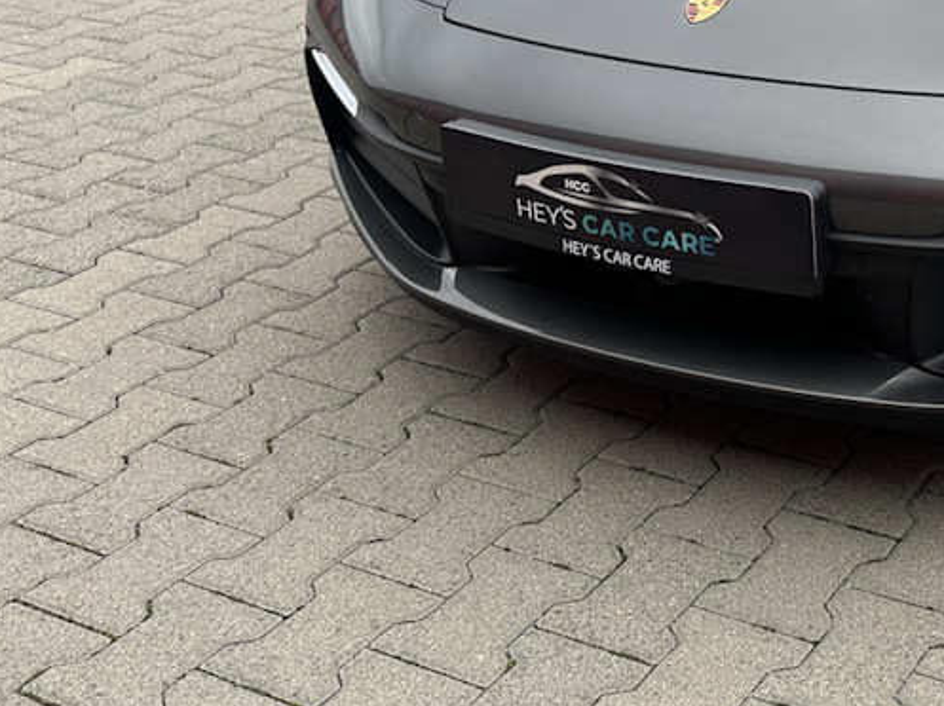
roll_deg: -0.3
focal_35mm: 58
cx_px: 1009
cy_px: -59
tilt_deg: -12.3
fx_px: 1581
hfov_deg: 30.2
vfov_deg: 23.7
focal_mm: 6.86
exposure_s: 1/356
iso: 80
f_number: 1.78
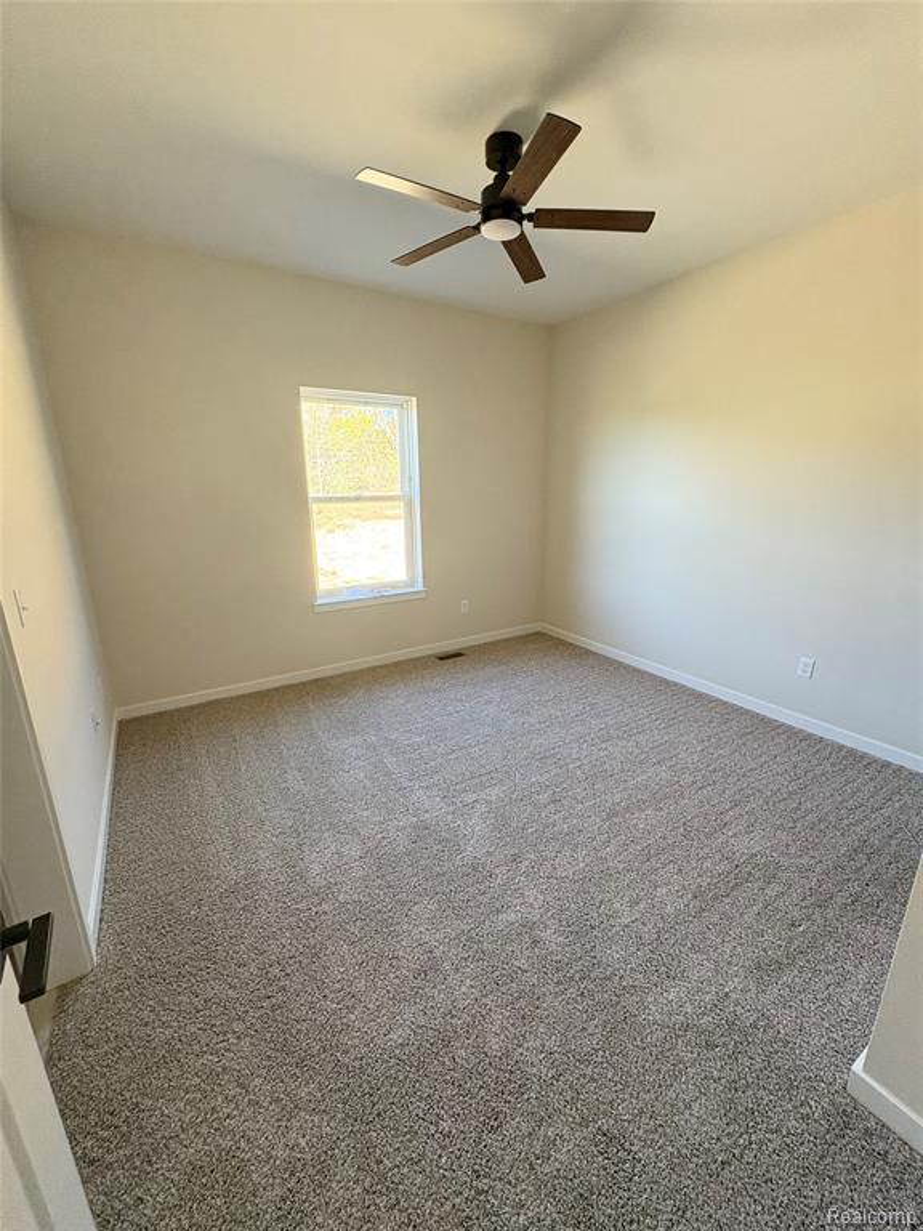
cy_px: 616
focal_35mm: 14
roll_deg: +0.0
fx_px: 498
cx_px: 462
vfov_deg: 102.1
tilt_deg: -14.7
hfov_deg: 85.7
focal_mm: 2.22
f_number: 2.2
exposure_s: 1/87
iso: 250
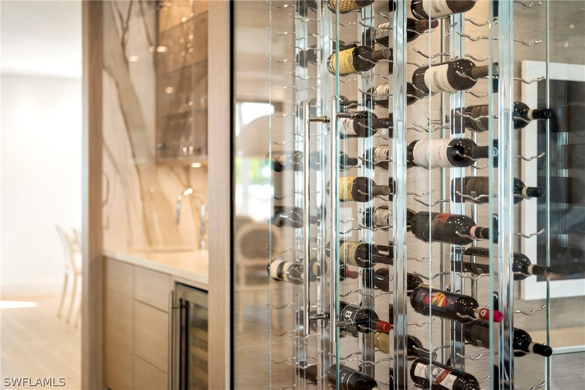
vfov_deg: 27.0
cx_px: 292
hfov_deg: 39.6
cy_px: 195
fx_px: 812
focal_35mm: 50
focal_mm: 50
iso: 125
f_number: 1.8
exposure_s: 1/250
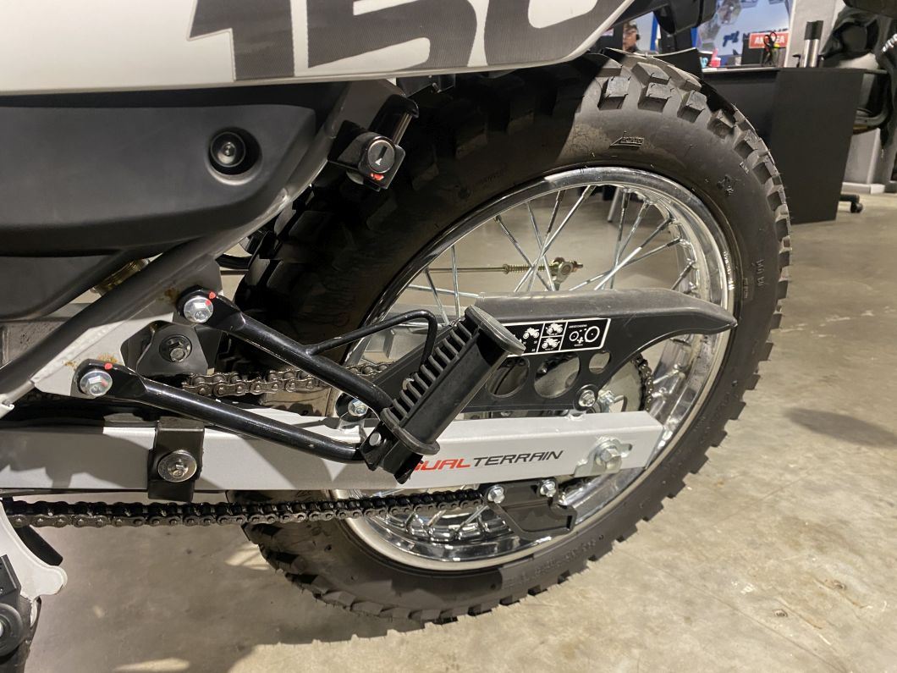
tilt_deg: -19.9
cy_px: 336
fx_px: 674
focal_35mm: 26
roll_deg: +1.4
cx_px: 448
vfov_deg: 53.1
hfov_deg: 67.3
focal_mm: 4.25
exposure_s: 1/50
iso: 320
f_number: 1.8
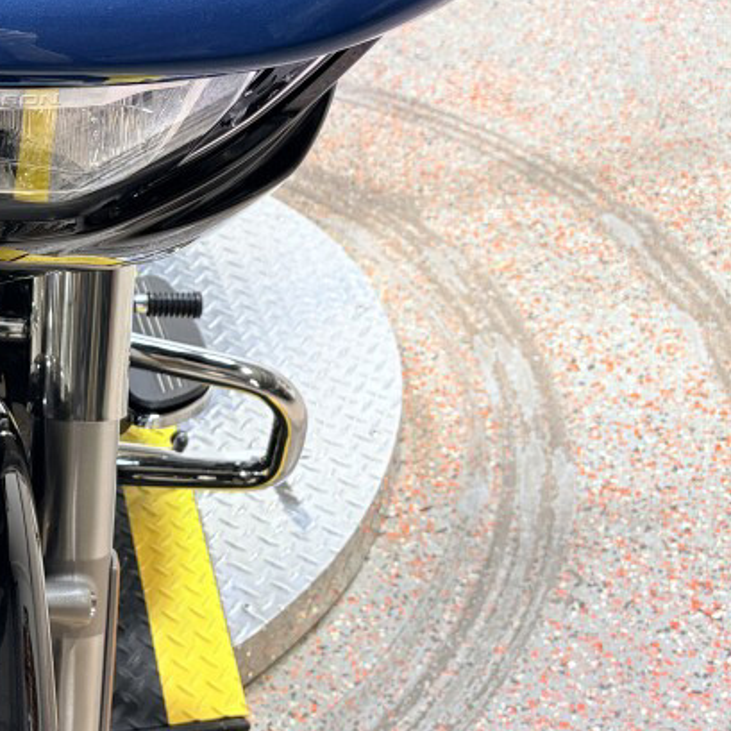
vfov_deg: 28.5
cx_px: -74
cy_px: 275
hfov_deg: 26.4
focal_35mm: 60
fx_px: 1433
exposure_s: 1/120
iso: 80
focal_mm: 5.96
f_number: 1.6
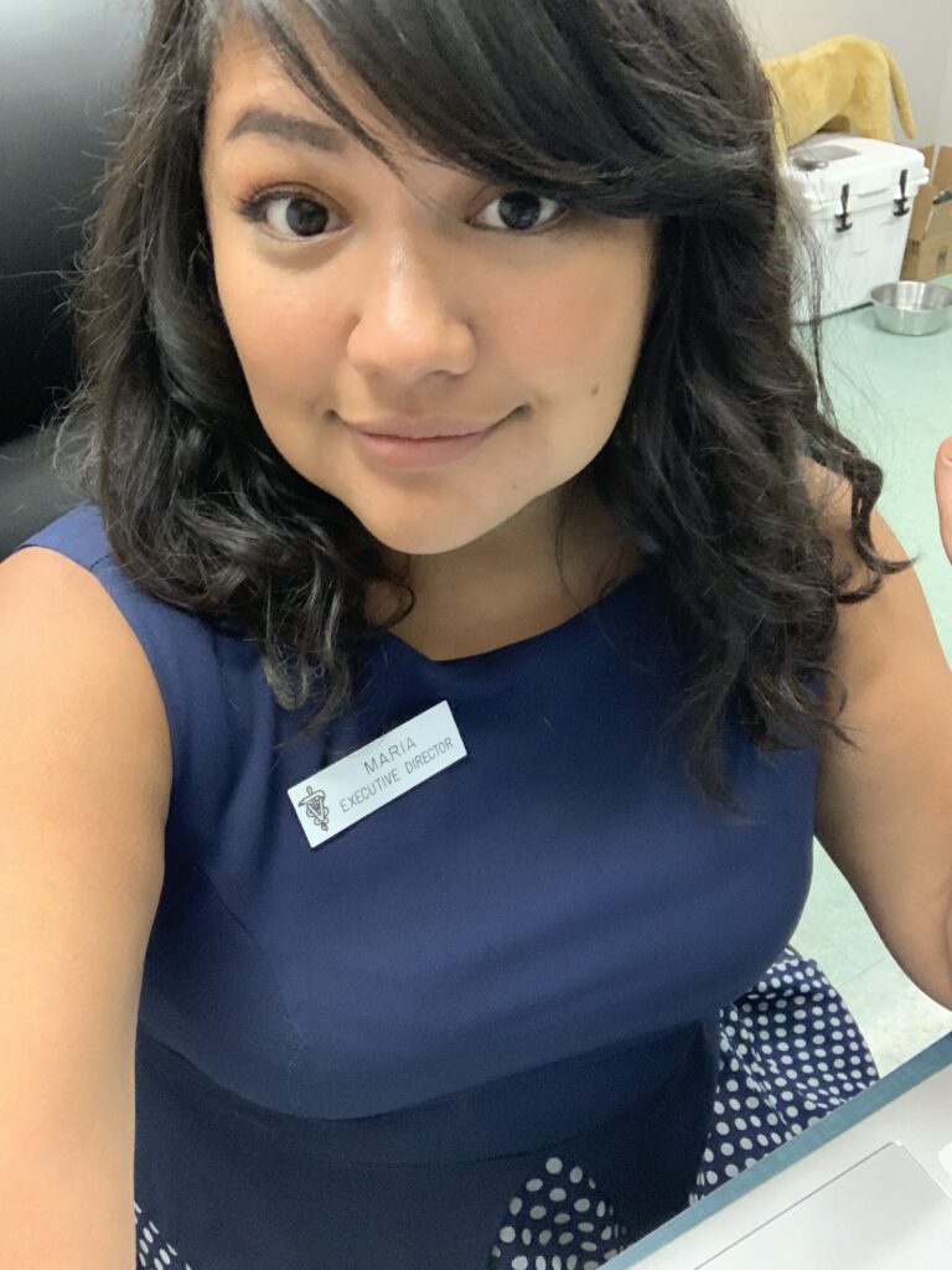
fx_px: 1173
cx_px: 476
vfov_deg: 56.8
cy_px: 635
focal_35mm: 32
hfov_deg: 44.2
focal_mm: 2.87
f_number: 2.2
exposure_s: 1/30
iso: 250
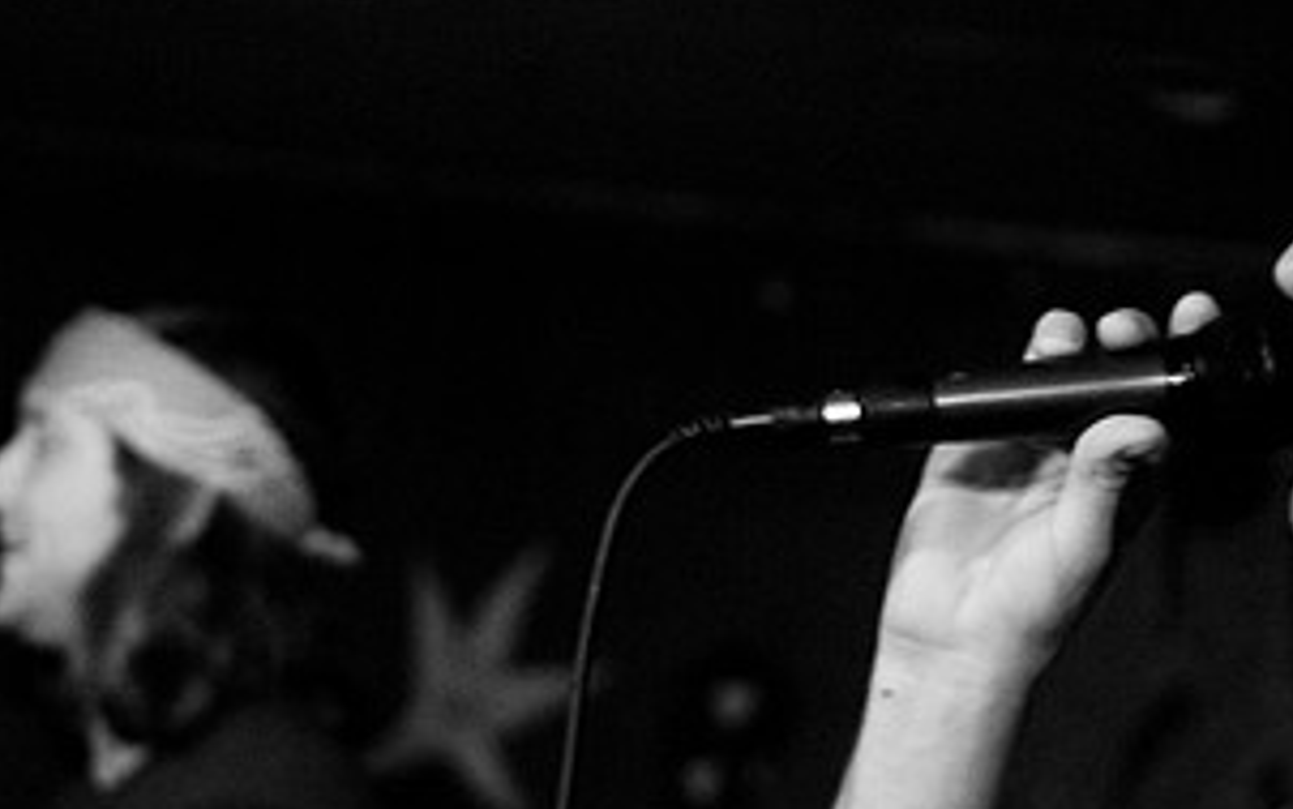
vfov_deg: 14.9
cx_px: 587
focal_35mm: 88
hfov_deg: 23.5
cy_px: 422
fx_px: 3102
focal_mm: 30
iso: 1000
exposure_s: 1/100
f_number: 2.2
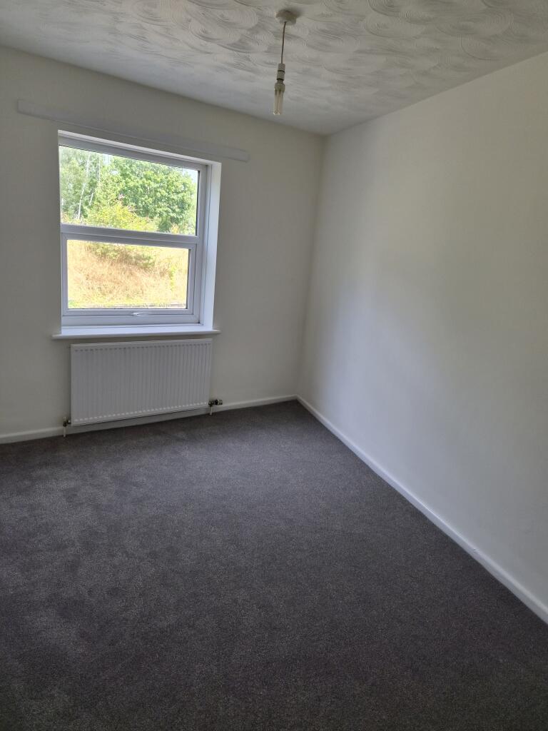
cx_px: 274
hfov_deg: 58.9
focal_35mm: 23
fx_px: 485
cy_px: 366
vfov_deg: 73.9
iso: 80
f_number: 1.8
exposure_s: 1/734
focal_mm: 5.4
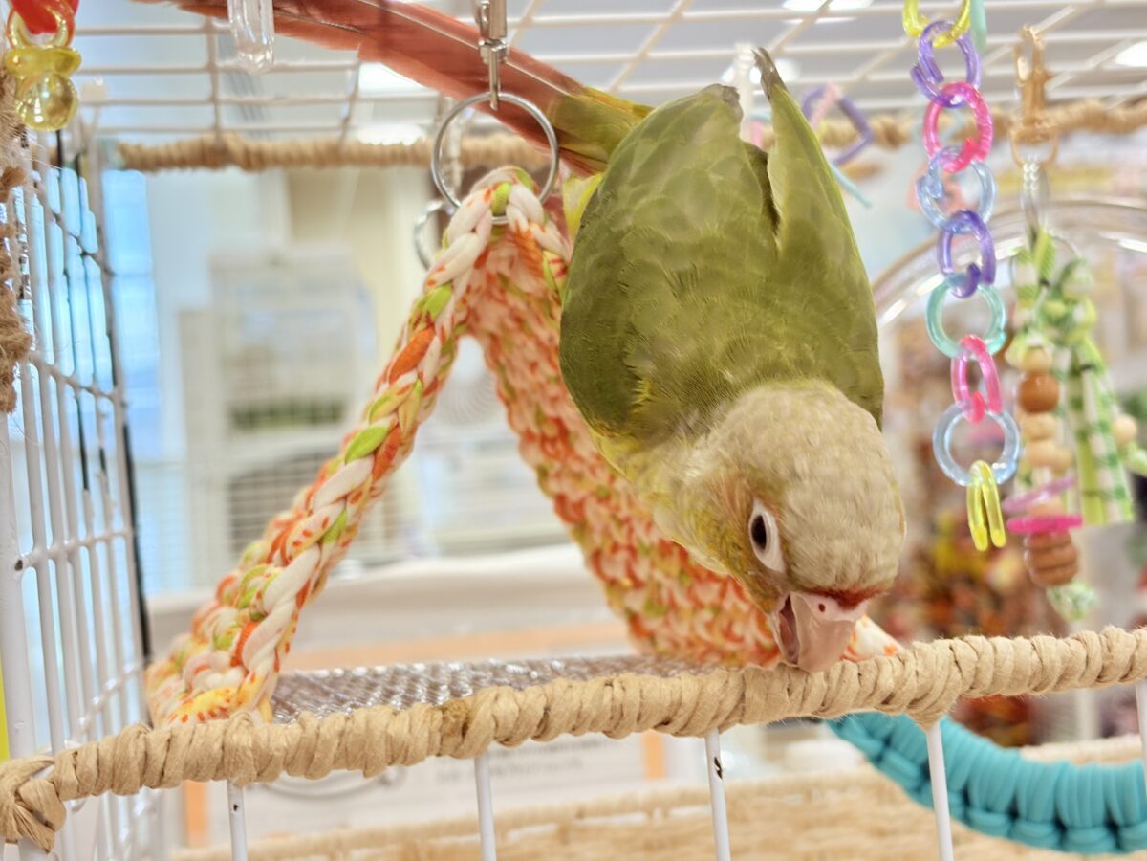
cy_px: 430
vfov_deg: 28.0
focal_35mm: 52
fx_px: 1723
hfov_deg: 36.8
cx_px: 574
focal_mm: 5.96
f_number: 1.6
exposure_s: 1/100
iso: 80
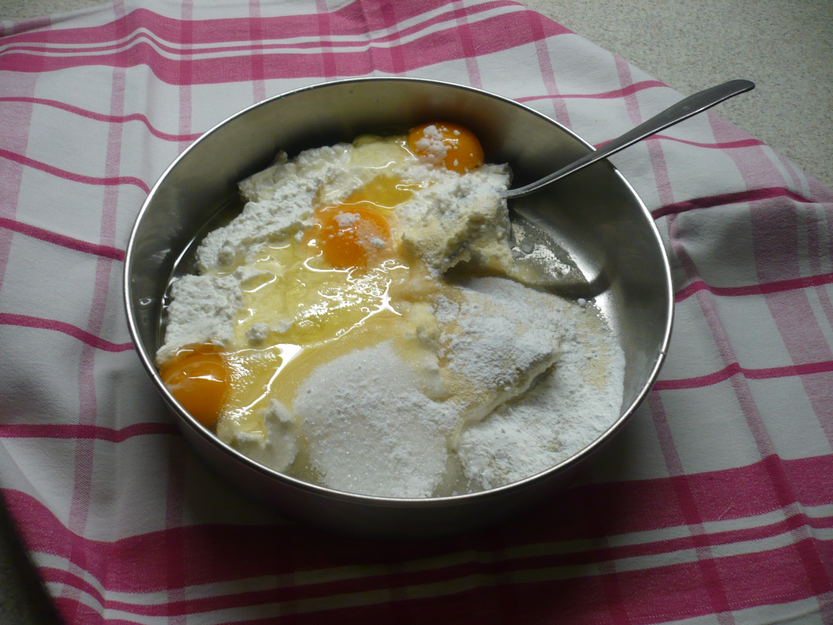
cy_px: 312
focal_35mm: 35
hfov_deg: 52.6
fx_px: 842
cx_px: 416
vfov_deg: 40.7
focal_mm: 5.8
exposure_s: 1/30
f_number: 2.8
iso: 100
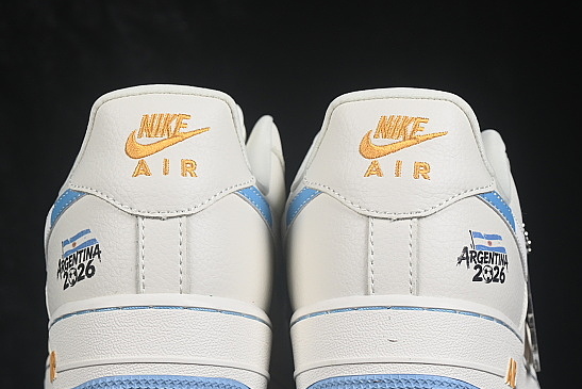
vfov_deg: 9.3
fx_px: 2393
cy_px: 178
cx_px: 285
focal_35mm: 148
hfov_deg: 13.9
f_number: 8
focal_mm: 50
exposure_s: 1/80
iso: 160
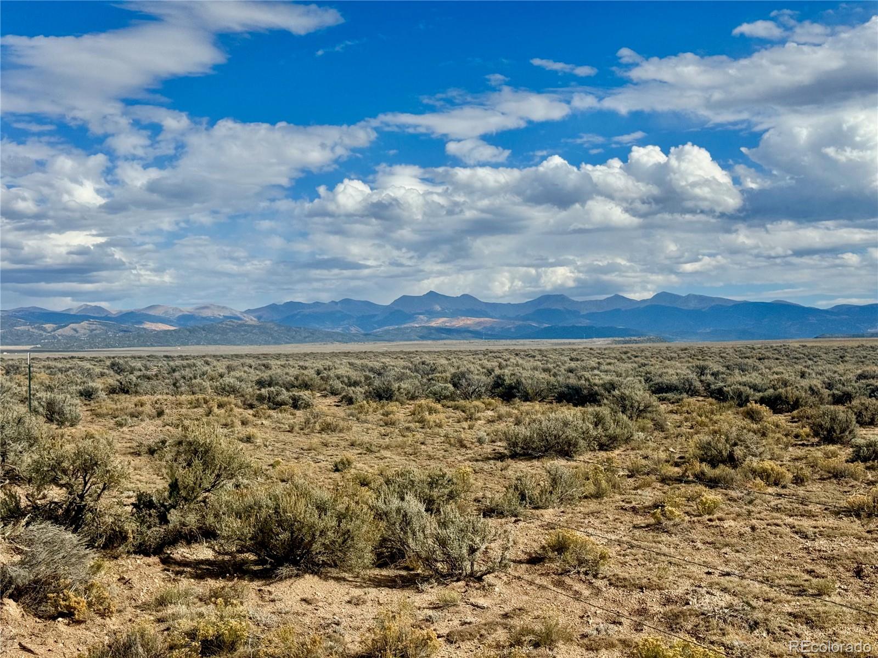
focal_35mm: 48
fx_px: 1217
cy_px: 329
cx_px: 439
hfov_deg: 39.7
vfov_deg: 30.3
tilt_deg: +1.3
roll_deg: +1.1
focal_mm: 6.76
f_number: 1.78
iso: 64
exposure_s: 1/7937
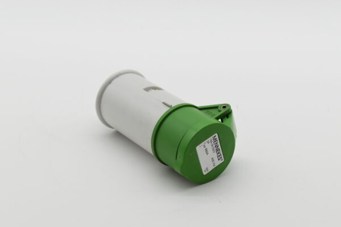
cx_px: 170
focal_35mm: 82
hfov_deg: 24.6
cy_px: 114
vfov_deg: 16.6
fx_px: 781
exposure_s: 1/1250
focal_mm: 55
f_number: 8
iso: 1600
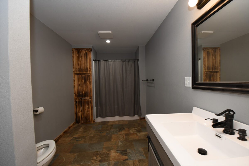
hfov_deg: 100.4
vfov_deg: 77.3
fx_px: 104
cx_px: 124
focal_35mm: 15
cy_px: 83
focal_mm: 10
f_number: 5.6
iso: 500
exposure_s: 1/60
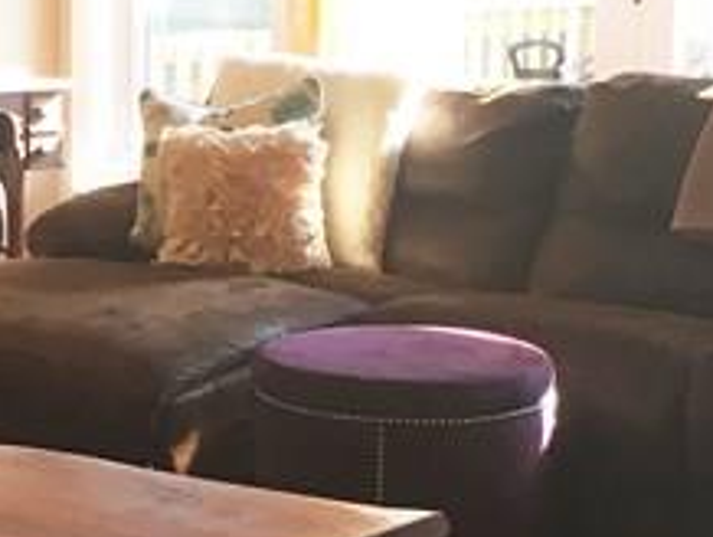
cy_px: 314
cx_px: 98
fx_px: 2804
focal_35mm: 136
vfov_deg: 10.9
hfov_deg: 14.4
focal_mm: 4.15
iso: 50
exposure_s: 1/30
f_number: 2.2
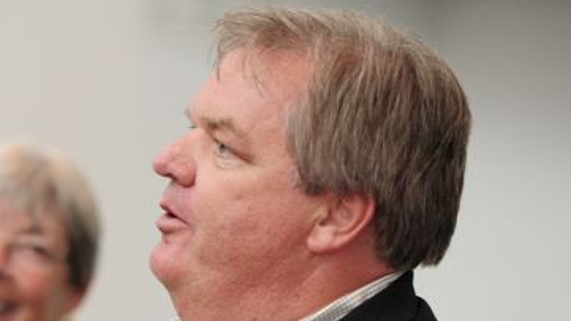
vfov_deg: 4.1
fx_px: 4481
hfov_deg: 7.3
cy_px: 328
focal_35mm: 296
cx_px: 172
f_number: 2.8
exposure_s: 1/250
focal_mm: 160
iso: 3200
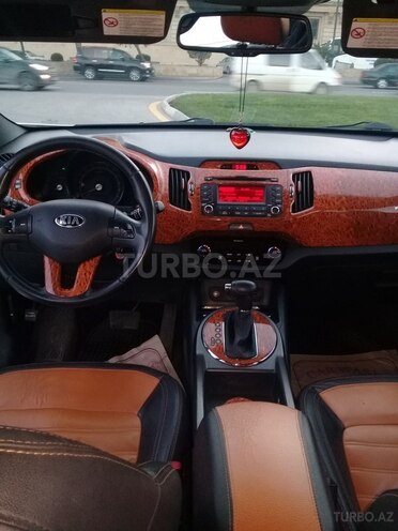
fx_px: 475
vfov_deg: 58.4
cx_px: 199
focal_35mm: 31
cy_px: 266
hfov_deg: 45.4
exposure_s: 1/33
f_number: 2.2
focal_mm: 3.3
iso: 160
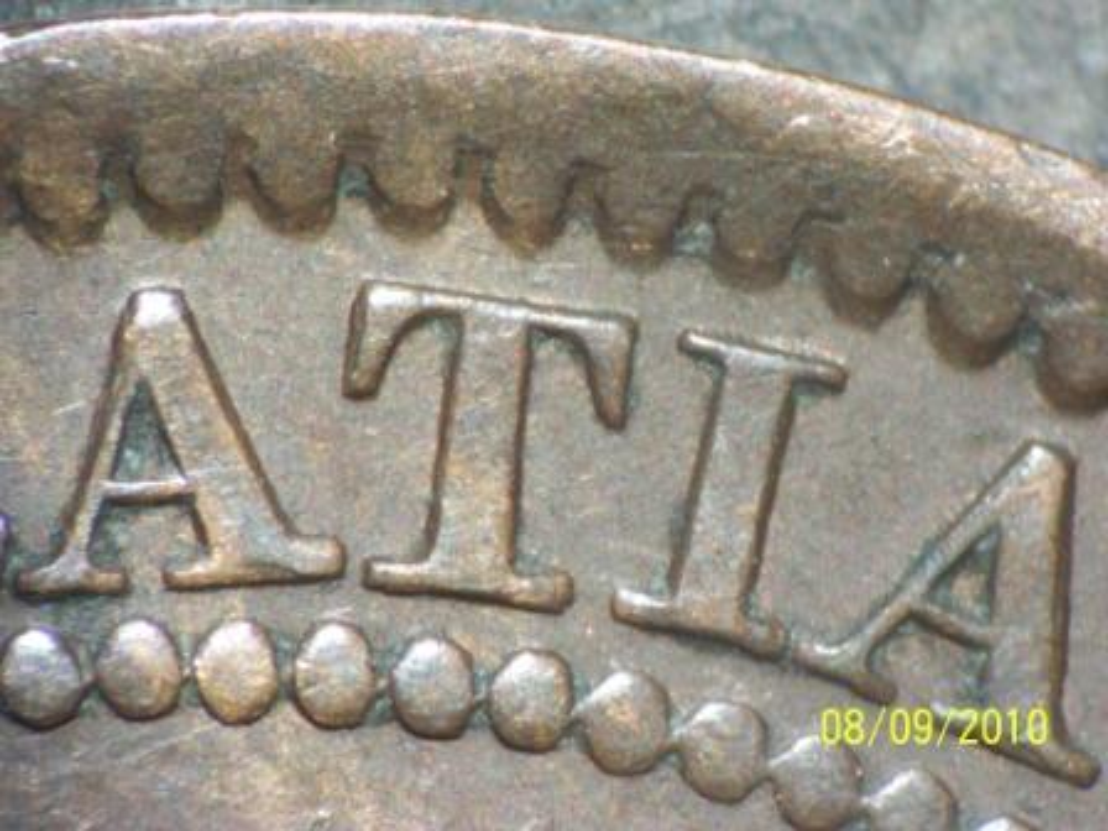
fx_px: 4609
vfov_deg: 10.3
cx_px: 554
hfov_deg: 13.7
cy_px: 416
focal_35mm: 144
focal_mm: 22.4
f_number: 4.9
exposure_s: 1/30
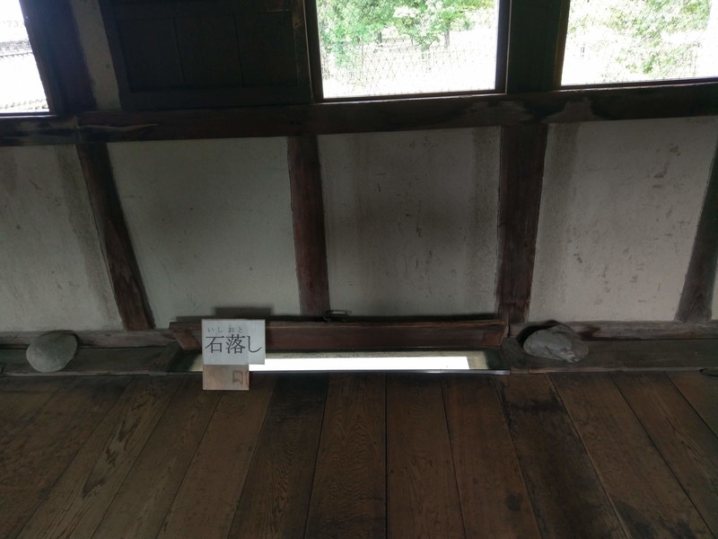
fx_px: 539
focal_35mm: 26
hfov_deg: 67.3
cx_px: 359
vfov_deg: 53.1
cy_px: 270
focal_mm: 4.58
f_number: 1.8
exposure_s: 1/60
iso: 125
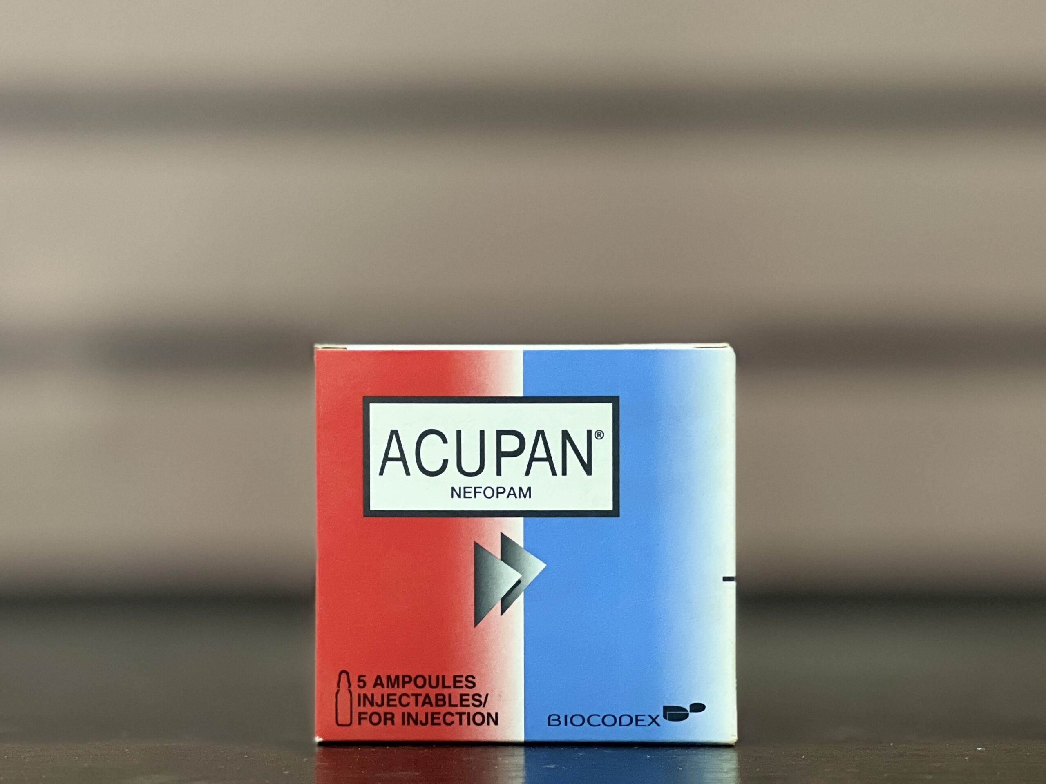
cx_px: 523
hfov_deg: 25.3
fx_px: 2327
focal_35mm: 77
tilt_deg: +2.2
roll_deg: +0.7
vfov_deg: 19.1
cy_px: 392
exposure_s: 1/24
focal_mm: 9
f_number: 2.8
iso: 400
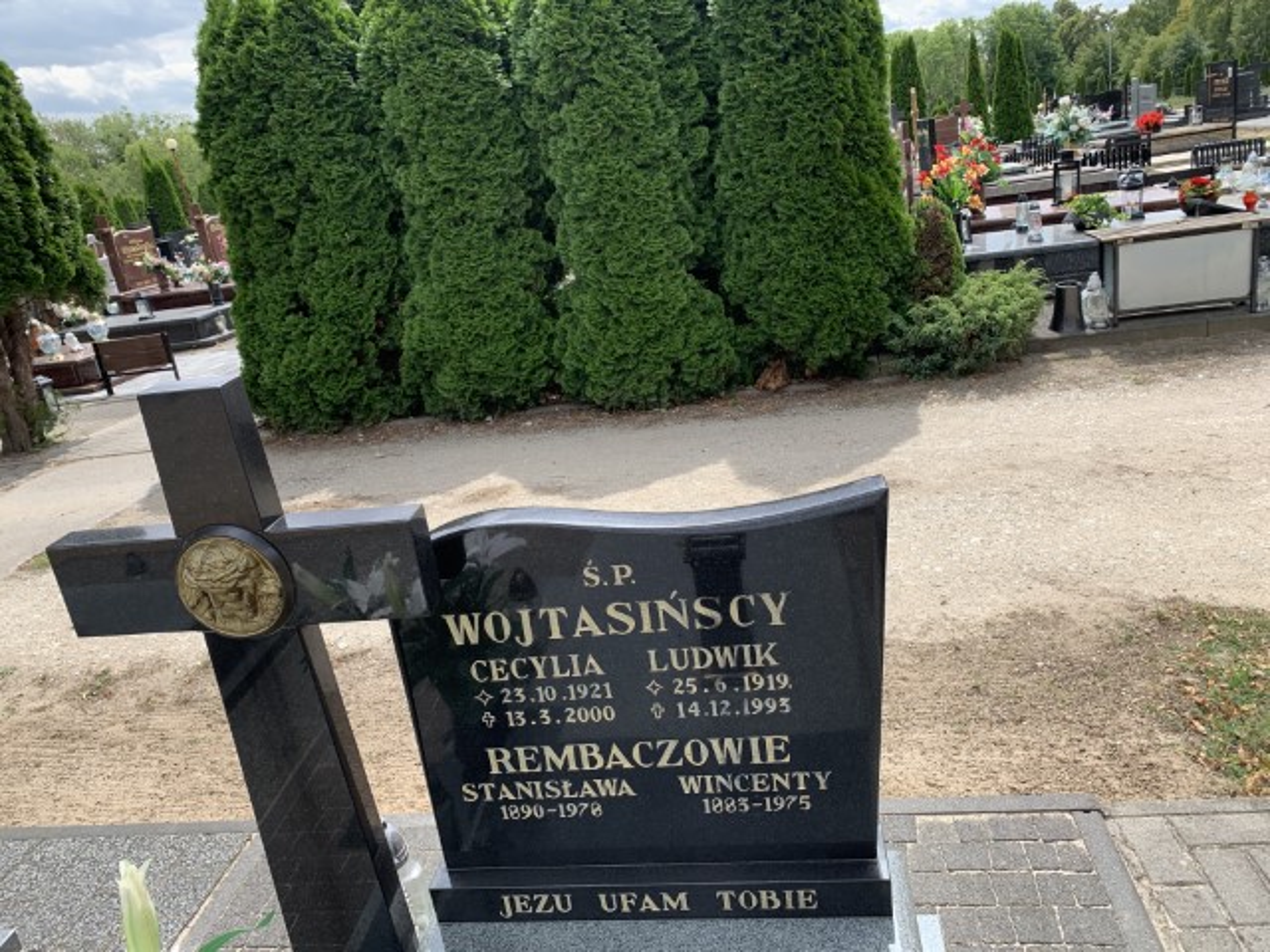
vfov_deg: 53.1
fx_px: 954
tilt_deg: -15.5
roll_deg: +8.5
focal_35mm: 26
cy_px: 476
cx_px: 635
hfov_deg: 67.3
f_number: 1.8
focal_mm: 4.25
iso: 25
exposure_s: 1/1100
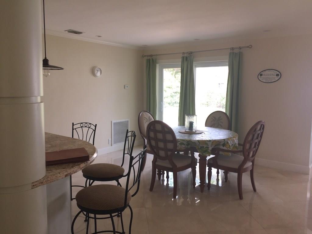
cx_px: 156
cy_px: 117
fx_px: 261
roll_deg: -1.7
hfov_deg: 61.7
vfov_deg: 48.2
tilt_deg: -6.4
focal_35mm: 29
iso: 40
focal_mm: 4.15
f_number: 2.2
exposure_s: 1/60
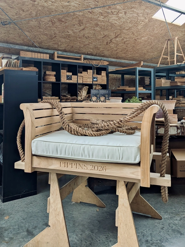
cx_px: 92
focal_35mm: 24
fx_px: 171
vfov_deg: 71.6
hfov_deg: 56.8
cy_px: 124
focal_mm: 6.81
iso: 27
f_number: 1.85
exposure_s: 1/128
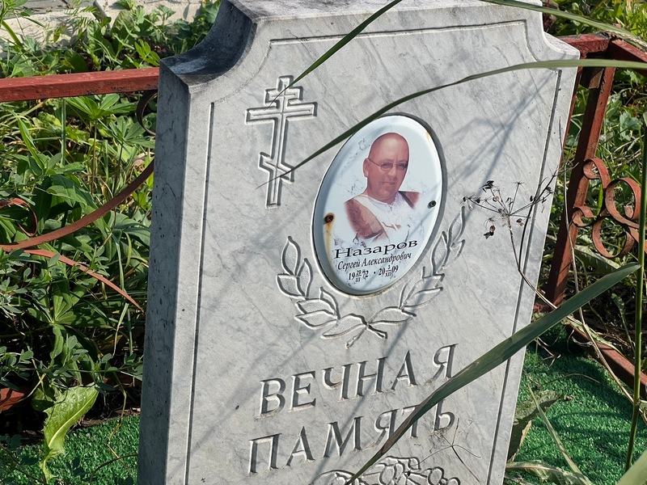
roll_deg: -5.8
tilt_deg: -27.9
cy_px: 242
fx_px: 1439
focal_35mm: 77
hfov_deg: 25.3
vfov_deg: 19.1
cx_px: 324
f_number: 2.8
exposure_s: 1/717
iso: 32
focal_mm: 9
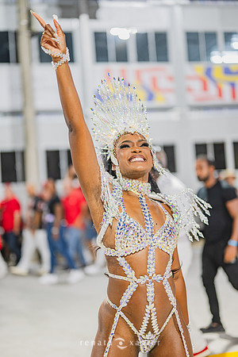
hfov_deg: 27.0
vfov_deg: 39.6
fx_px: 496
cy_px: 178
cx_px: 119
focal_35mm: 50
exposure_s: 1/1000
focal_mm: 50
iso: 1600
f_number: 1.3
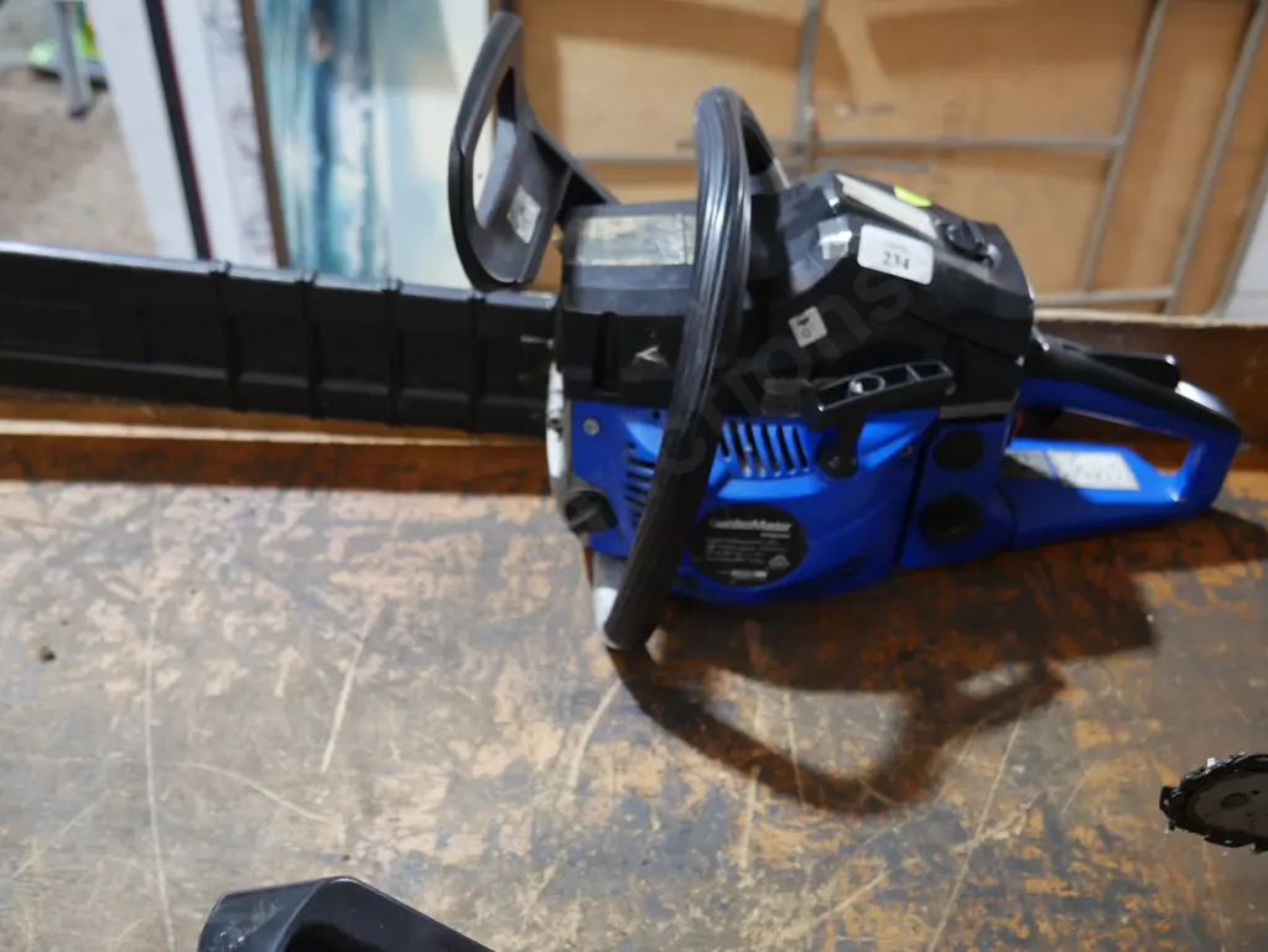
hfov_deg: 59.9
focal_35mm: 30
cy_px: 476
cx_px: 634
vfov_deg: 46.8
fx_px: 1099
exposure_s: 1/60
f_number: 3.6
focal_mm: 15
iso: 640
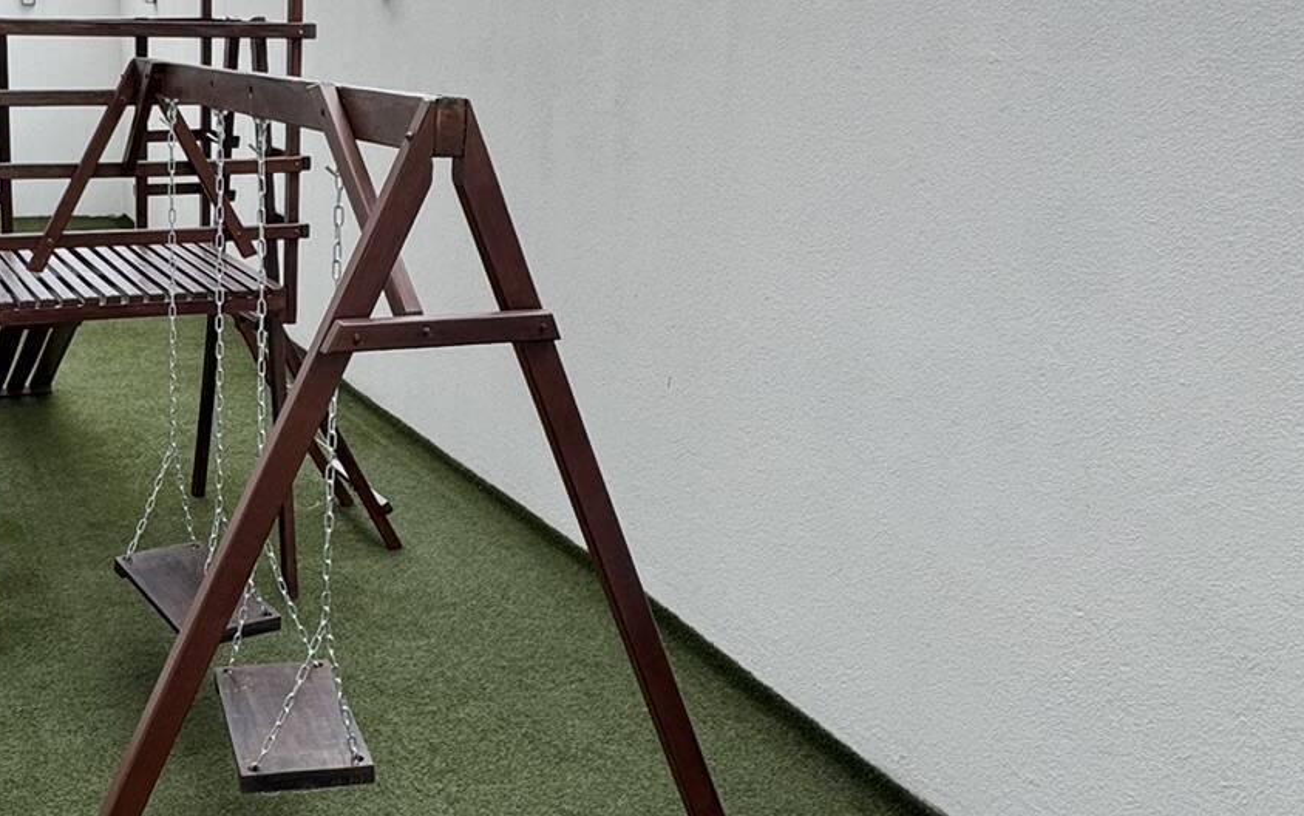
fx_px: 1280
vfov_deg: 35.3
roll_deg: +1.7
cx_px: 207
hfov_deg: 49.8
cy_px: 346
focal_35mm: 36
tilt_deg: -14.6
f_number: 2.2
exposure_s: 1/152
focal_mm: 2.22
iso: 40
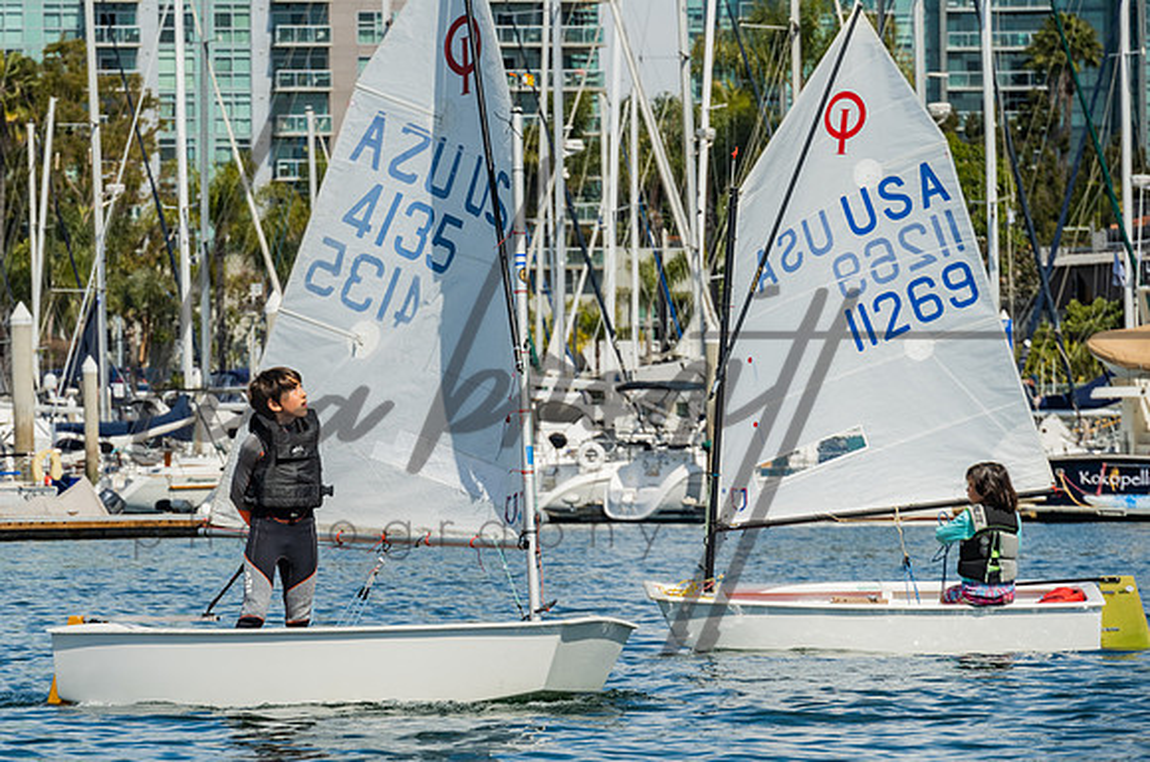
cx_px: 454
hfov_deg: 8.4
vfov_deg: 5.6
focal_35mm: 245
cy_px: 385
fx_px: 7814
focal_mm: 200
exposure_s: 1/250
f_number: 10
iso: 250
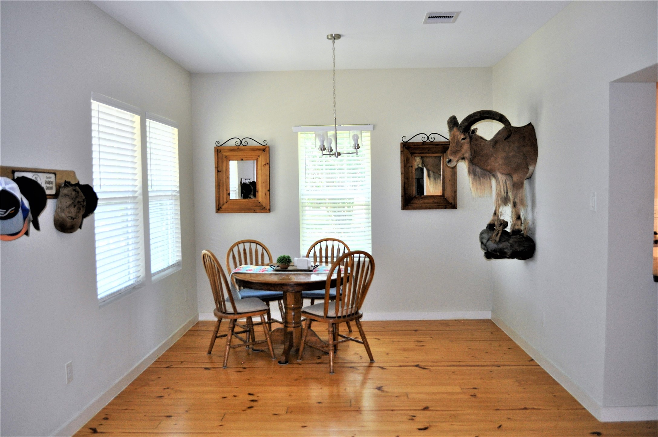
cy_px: 218
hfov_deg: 62.0
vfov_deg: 43.5
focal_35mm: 30
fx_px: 548
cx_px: 329
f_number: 3.8
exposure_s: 1/100
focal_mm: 20
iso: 800
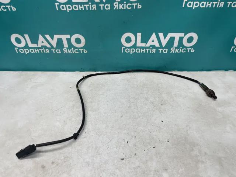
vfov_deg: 53.1
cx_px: 118
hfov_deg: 67.3
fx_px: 177
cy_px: 88
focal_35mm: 26
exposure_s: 1/100
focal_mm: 4.2
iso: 64
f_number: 1.6
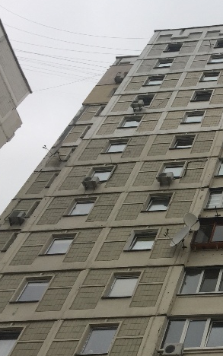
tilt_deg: +51.3
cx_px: 305
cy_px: 250
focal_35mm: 63
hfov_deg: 18.9
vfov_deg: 32.1
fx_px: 612
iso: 32
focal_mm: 4.15
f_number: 2.2
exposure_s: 1/471
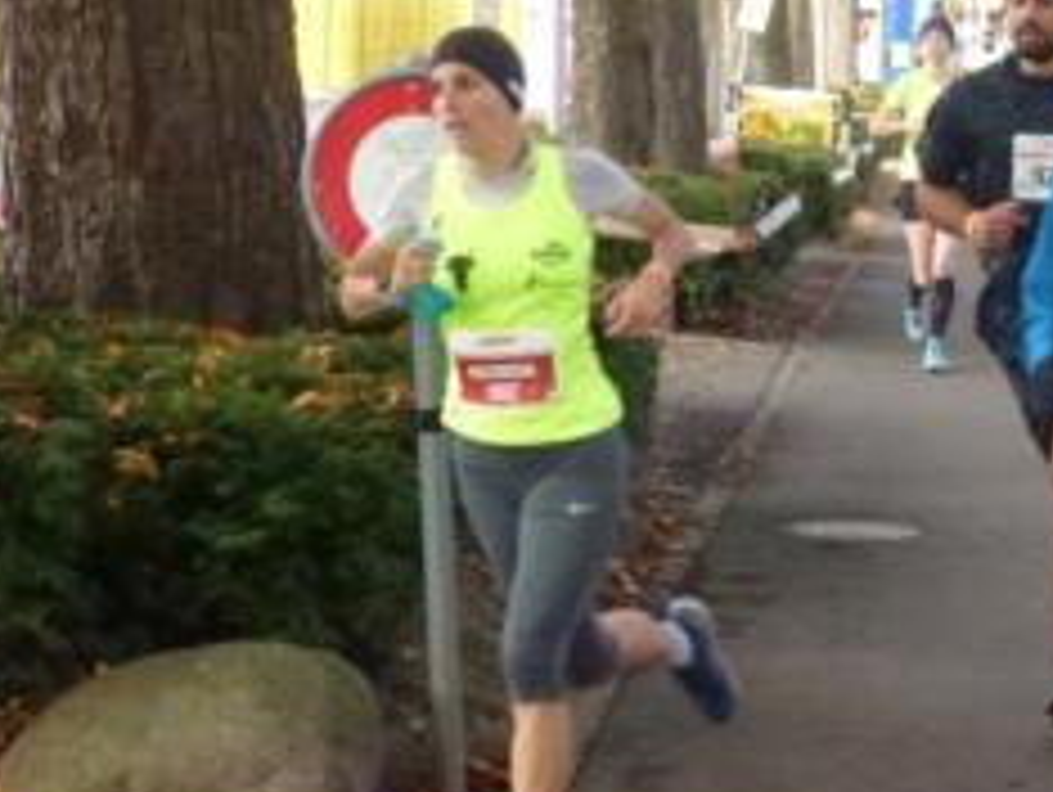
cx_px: 1089
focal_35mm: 111
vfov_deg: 13.4
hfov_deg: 17.2
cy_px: 407
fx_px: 3380
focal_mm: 9.4
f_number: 4.3
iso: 800
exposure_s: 1/250
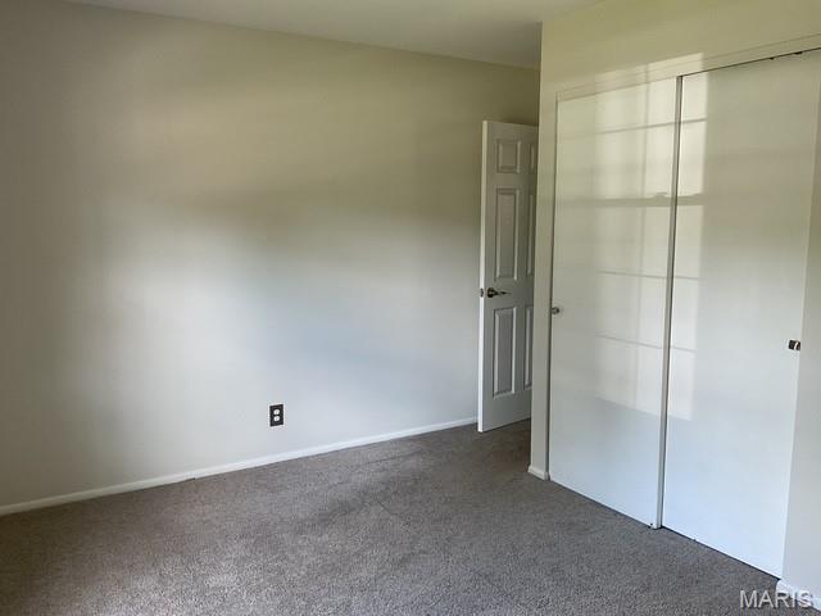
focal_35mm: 29
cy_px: 308
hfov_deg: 61.7
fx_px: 688
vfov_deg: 48.2
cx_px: 410
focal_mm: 3
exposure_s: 1/120
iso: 64
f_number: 1.8
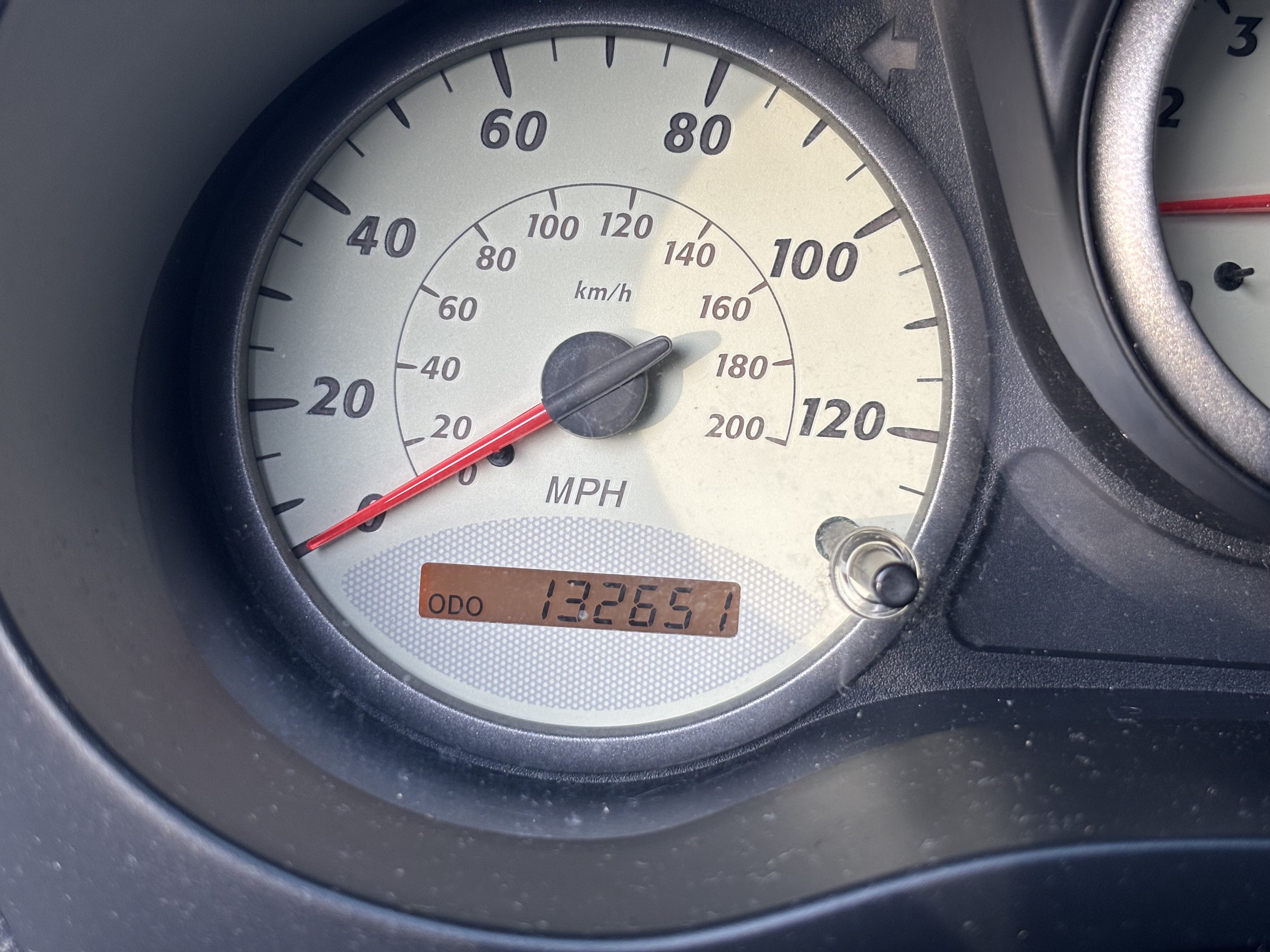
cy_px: 476
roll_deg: +0.4
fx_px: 1908
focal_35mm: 52
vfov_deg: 28.0
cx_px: 635
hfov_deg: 36.8
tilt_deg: -27.5
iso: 50
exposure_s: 1/121
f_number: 1.6
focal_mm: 5.96
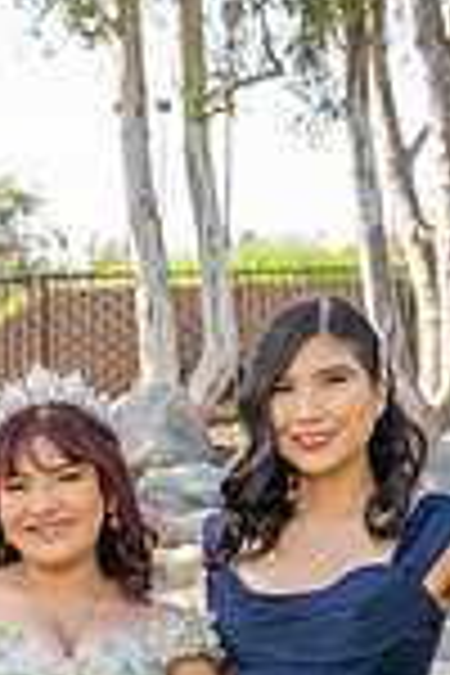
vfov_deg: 13.4
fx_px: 2737
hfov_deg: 9.2
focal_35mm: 146
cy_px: 960
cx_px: -135
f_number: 5.6
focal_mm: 31
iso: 200
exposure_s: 1/250
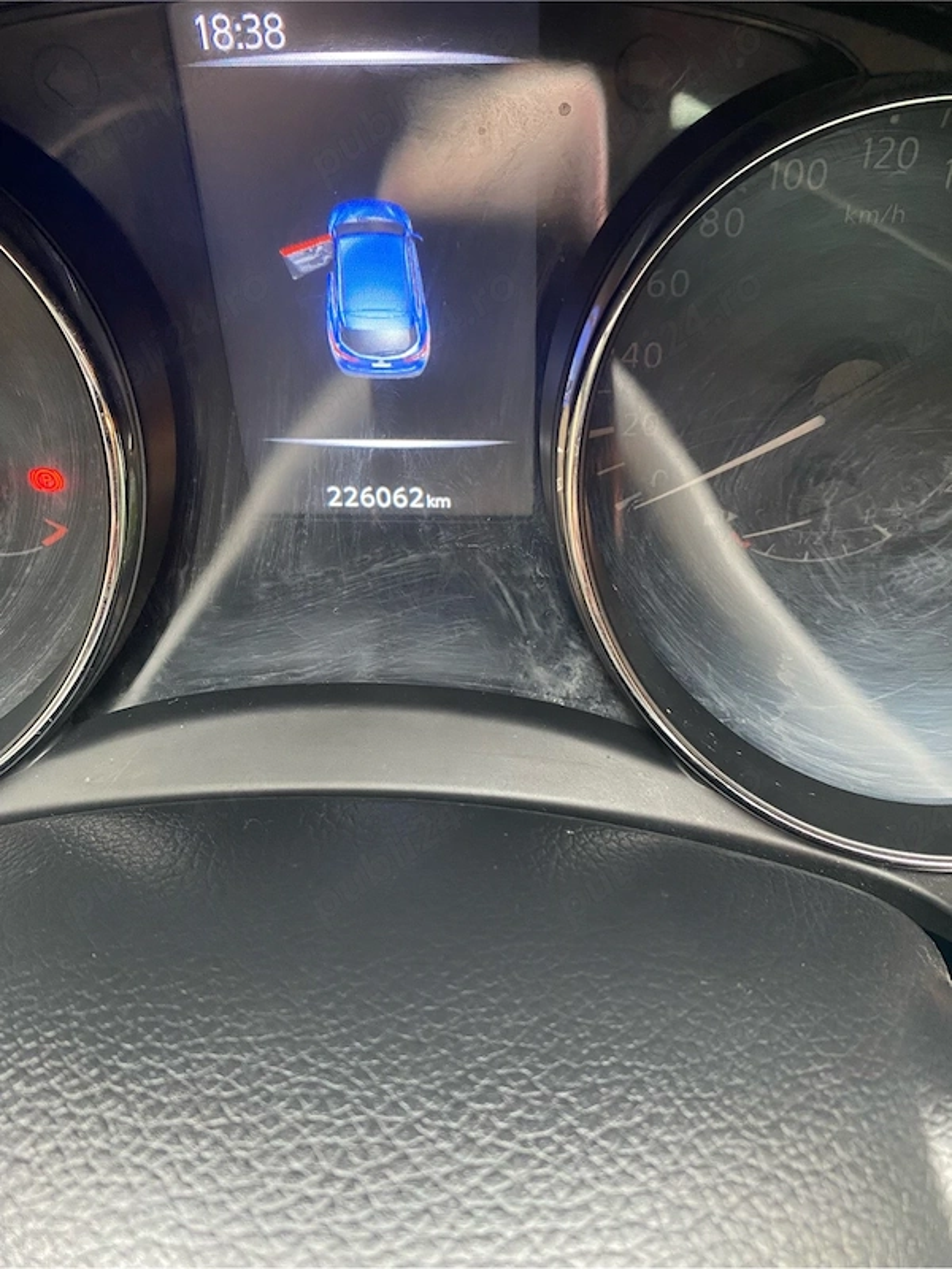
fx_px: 953
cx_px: 476
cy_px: 634
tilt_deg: -58.4
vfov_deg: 67.3
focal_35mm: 26
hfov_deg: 53.1
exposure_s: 1/33
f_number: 1.8
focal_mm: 4.25
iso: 500
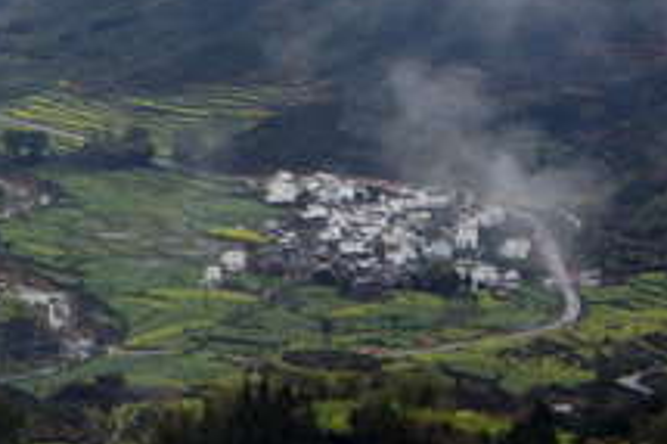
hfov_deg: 11.4
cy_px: -62
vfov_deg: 7.9
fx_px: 3200
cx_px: -363
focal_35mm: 173
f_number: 4.5
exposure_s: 1/160
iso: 640
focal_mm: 31
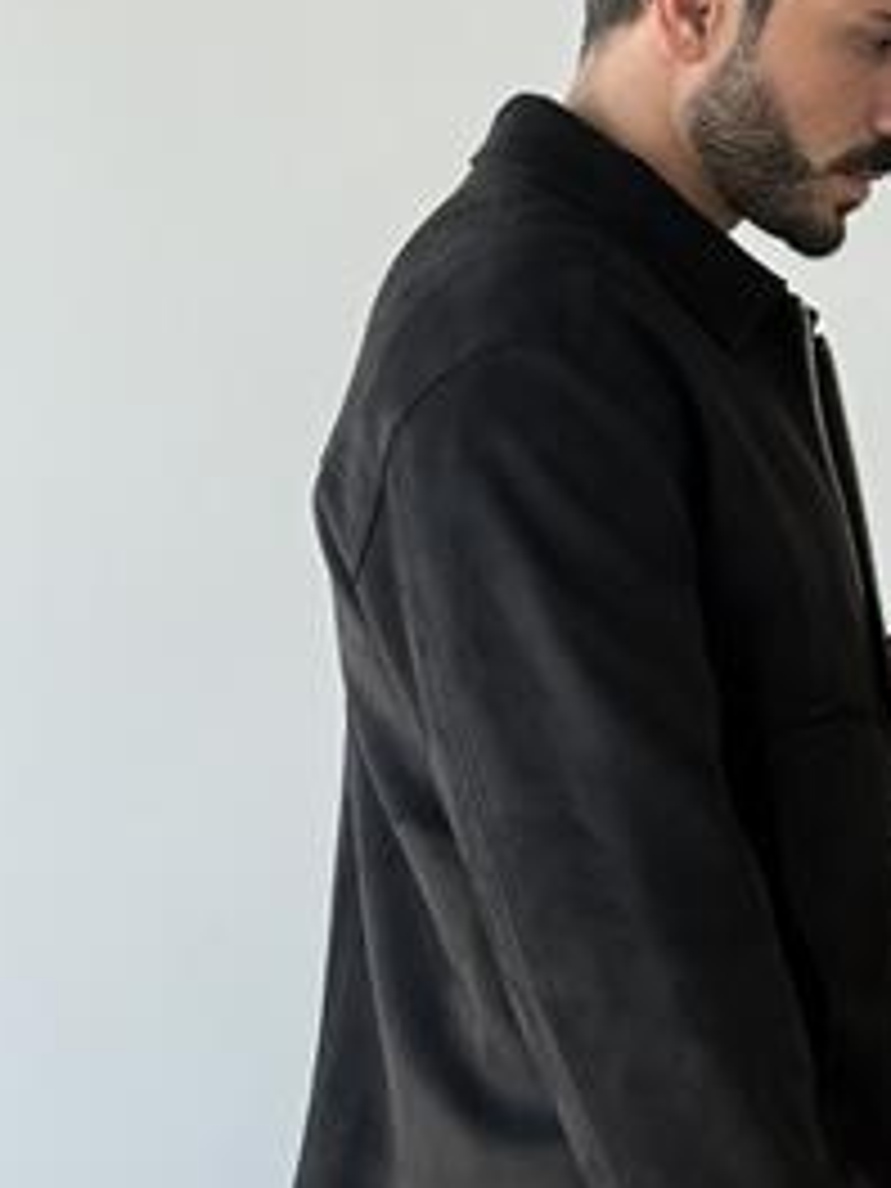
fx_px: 3329
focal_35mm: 97
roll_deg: +0.2
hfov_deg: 15.2
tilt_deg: +2.1
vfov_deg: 20.2
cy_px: 524
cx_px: 666
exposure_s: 1/231
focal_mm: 6.76
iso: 50
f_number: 1.78
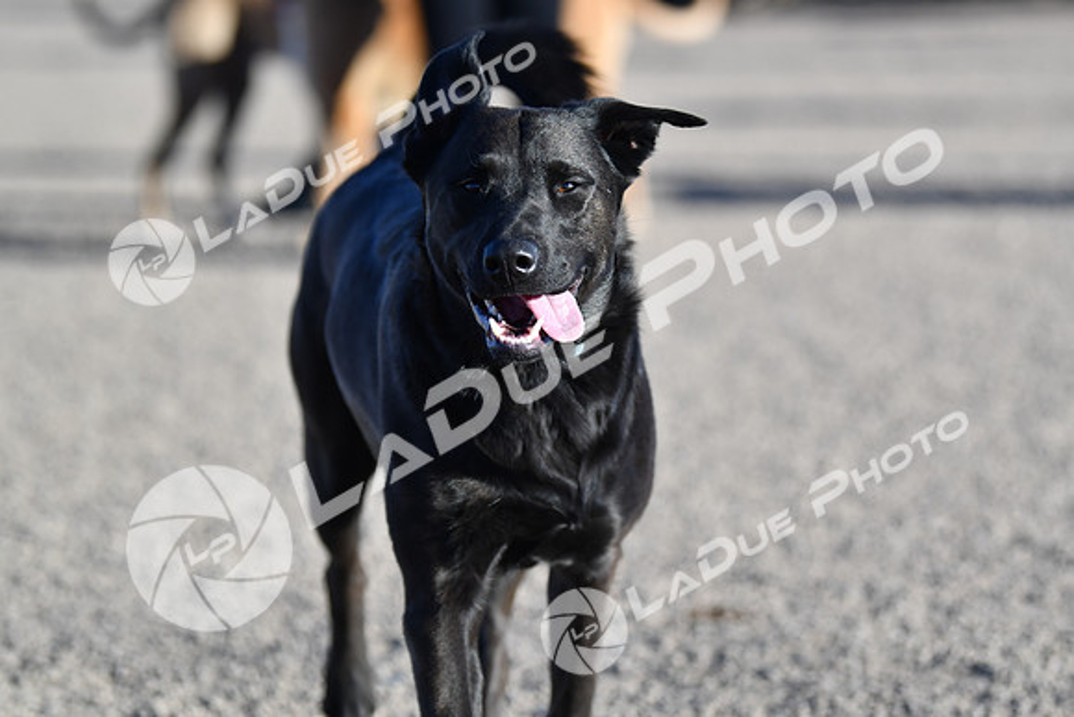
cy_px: 358
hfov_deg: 13.4
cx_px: 537
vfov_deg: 9.0
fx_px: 4565
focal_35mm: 153
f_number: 2.8
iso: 280
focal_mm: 102
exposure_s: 1/4000
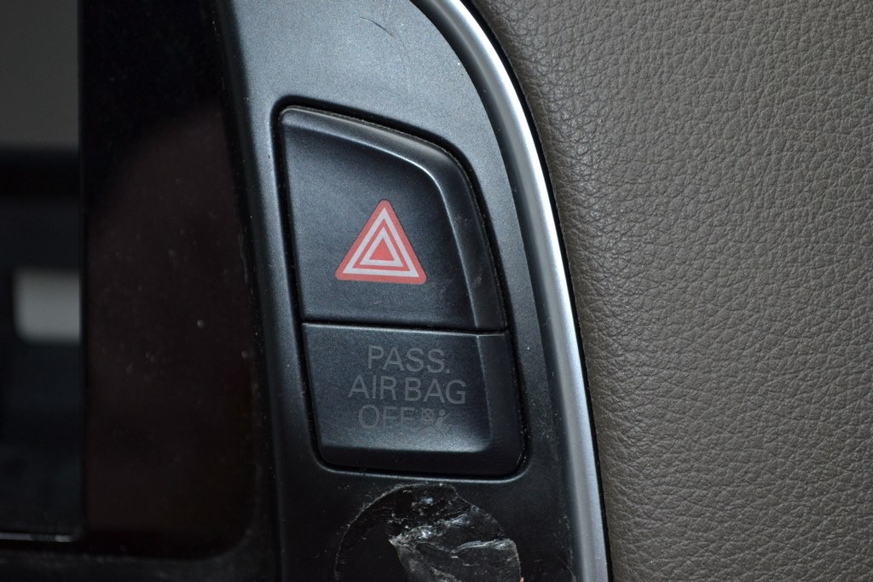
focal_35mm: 72
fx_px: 1746
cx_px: 436
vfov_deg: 18.9
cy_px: 291
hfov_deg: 28.1
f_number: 5.6
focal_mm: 48
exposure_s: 1/60
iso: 500
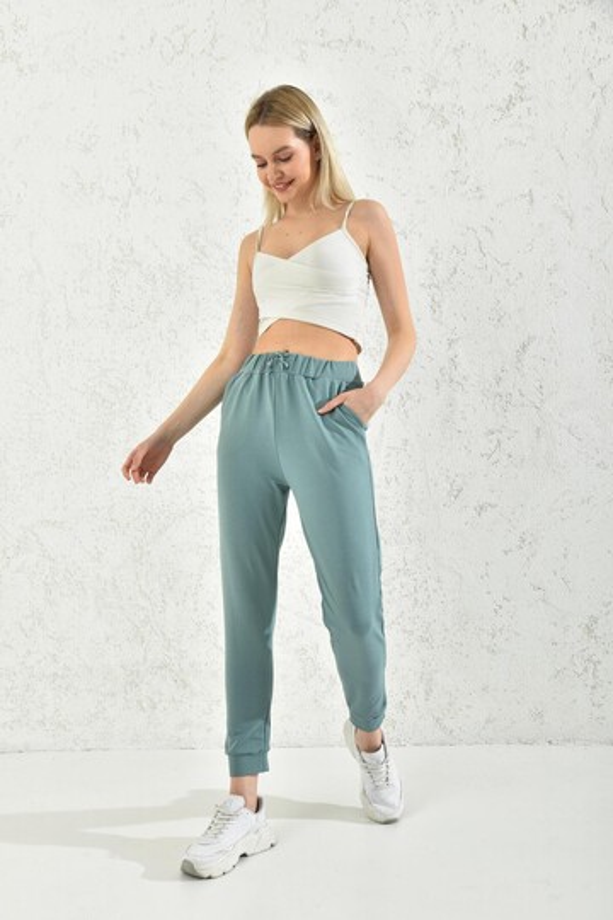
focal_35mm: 42
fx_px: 1073
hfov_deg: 31.9
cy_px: 460
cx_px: 306
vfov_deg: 46.4
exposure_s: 1/160
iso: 100
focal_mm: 42
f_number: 7.1
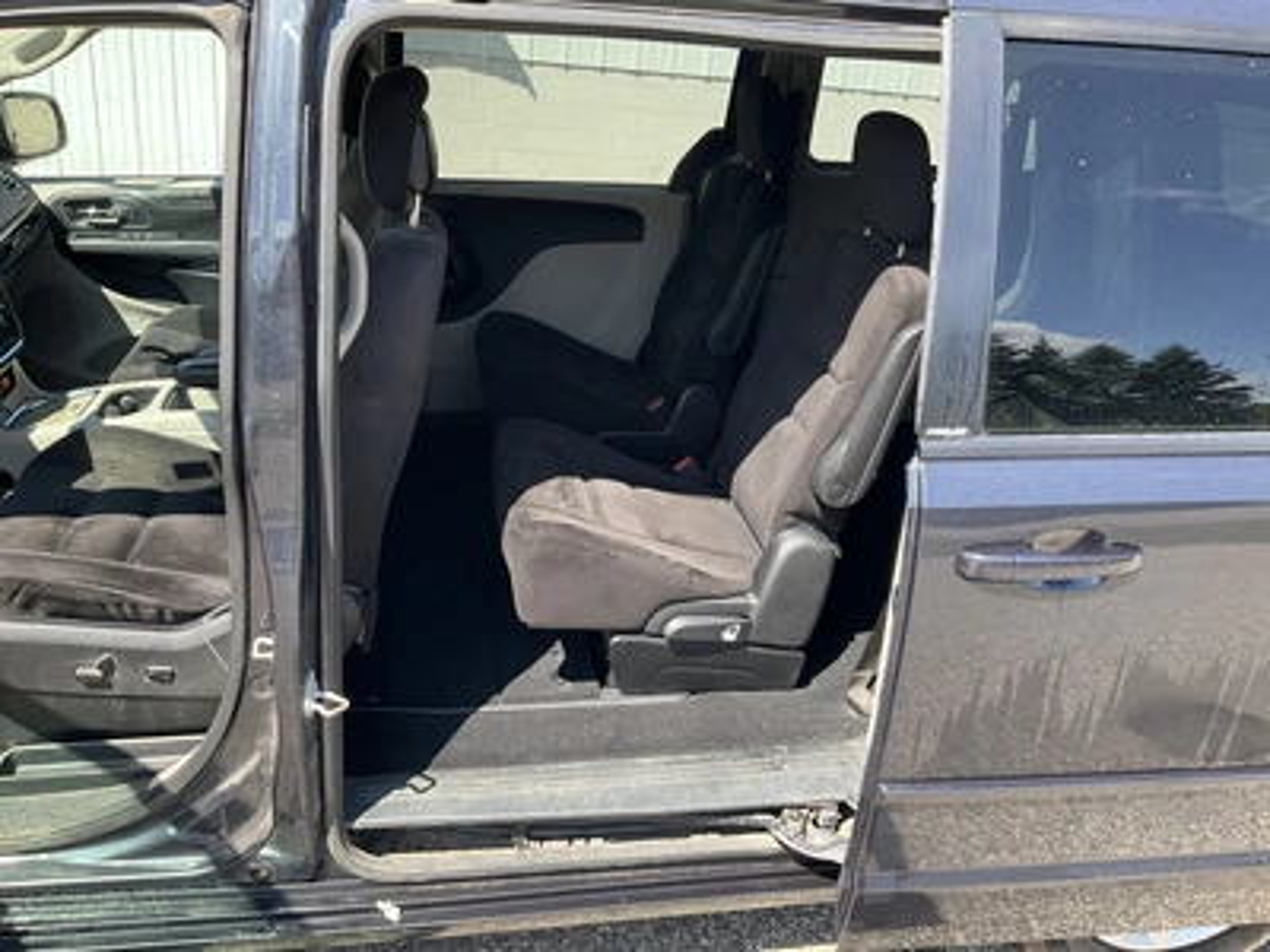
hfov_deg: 61.7
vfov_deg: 48.2
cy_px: 476
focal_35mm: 29
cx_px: 635
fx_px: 1064
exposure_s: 1/254
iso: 25
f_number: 1.8
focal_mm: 3
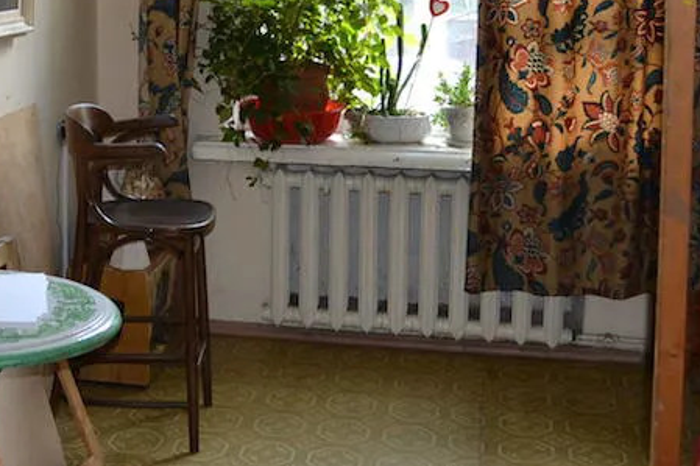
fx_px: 1263
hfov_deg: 29.9
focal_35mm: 65
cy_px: 3
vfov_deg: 20.3
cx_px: 100
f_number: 3.5
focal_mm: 18
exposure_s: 1/60
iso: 450
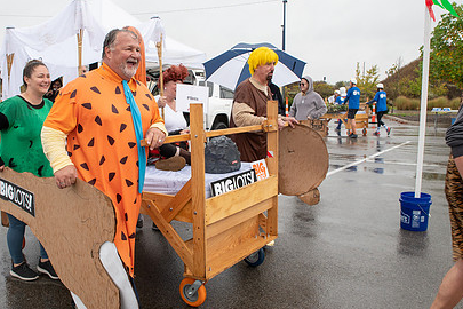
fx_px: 463
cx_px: 190
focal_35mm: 36
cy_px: 153
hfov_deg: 52.8
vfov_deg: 36.9
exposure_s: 1/200
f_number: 7.1
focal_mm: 24
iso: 400
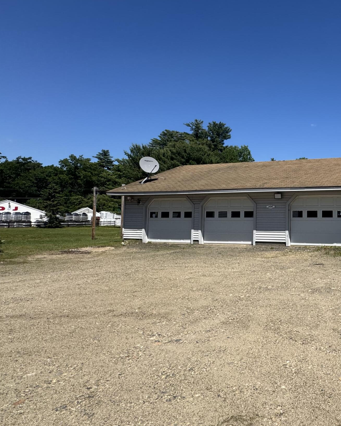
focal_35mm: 25
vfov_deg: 68.0
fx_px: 315
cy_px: 198
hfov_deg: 48.1
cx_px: 332
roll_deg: -0.6
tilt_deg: +1.9
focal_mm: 2.22
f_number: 2.2
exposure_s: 1/2584
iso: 50
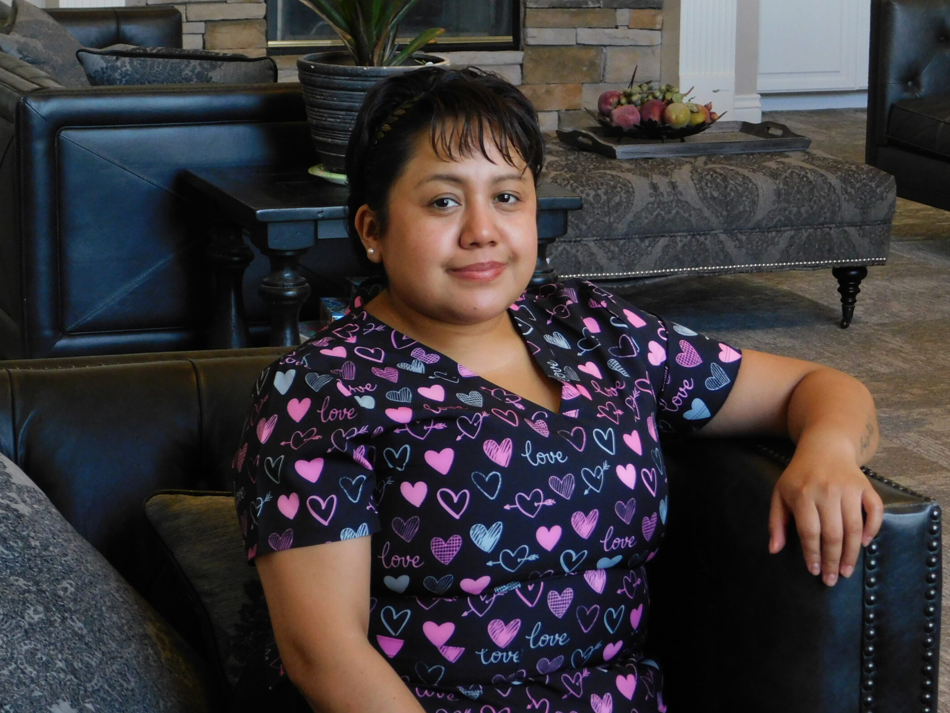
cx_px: 481
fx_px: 2663
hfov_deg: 20.2
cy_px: 355
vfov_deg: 15.2
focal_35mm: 97
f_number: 4.4
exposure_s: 1/25
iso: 400
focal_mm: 14.2
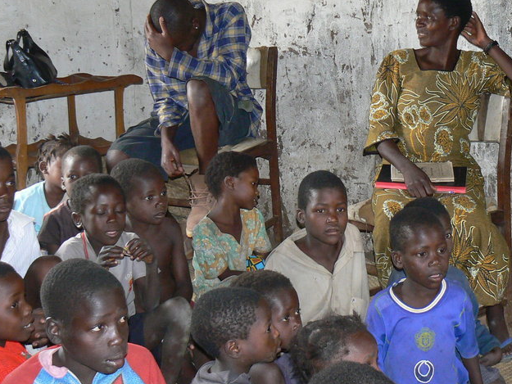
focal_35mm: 59
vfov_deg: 24.6
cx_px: 291
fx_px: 873
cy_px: 97
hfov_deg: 32.6
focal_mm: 6
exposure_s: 1/30
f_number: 2.8
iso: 125
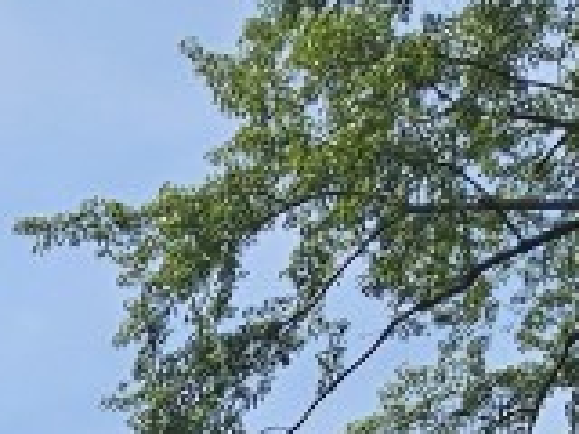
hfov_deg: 20.3
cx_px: -290
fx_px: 1388
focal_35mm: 83
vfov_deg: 12.7
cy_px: 1107
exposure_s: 1/4176
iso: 50
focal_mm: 2.2
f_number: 2.2
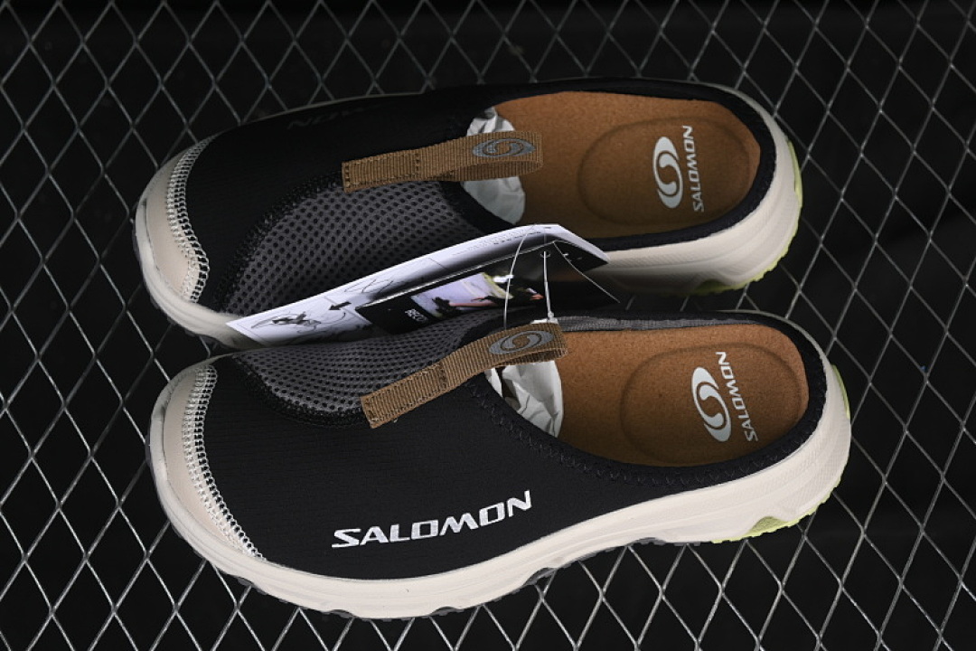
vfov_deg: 18.2
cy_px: 326
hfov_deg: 27.0
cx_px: 488
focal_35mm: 75
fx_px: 2033
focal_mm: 50
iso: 160
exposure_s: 1/50
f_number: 6.3
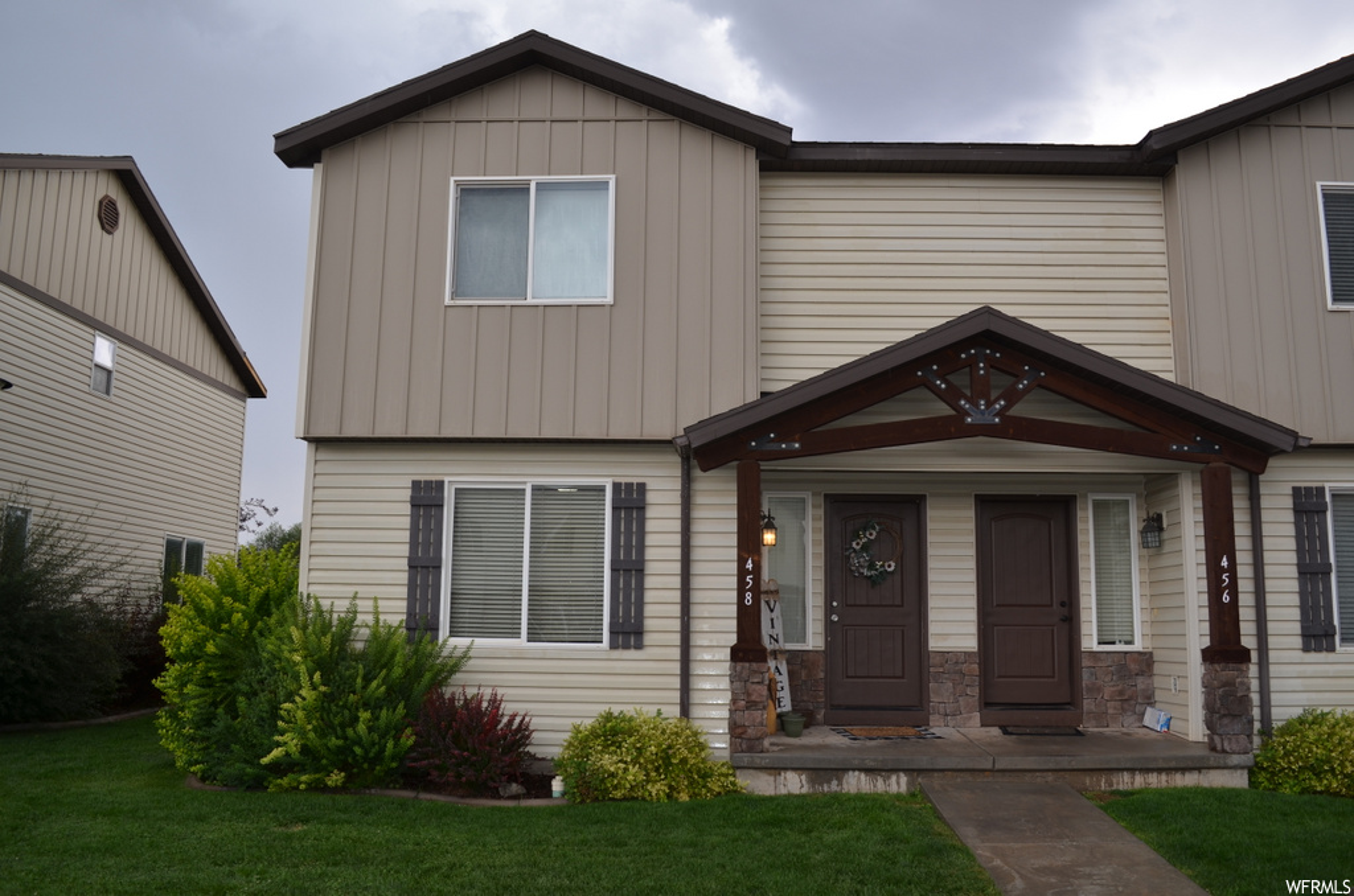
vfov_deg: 43.4
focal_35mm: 30
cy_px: 448
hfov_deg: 62.0
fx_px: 1126
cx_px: 677
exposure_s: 1/250
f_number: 5
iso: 100
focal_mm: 20
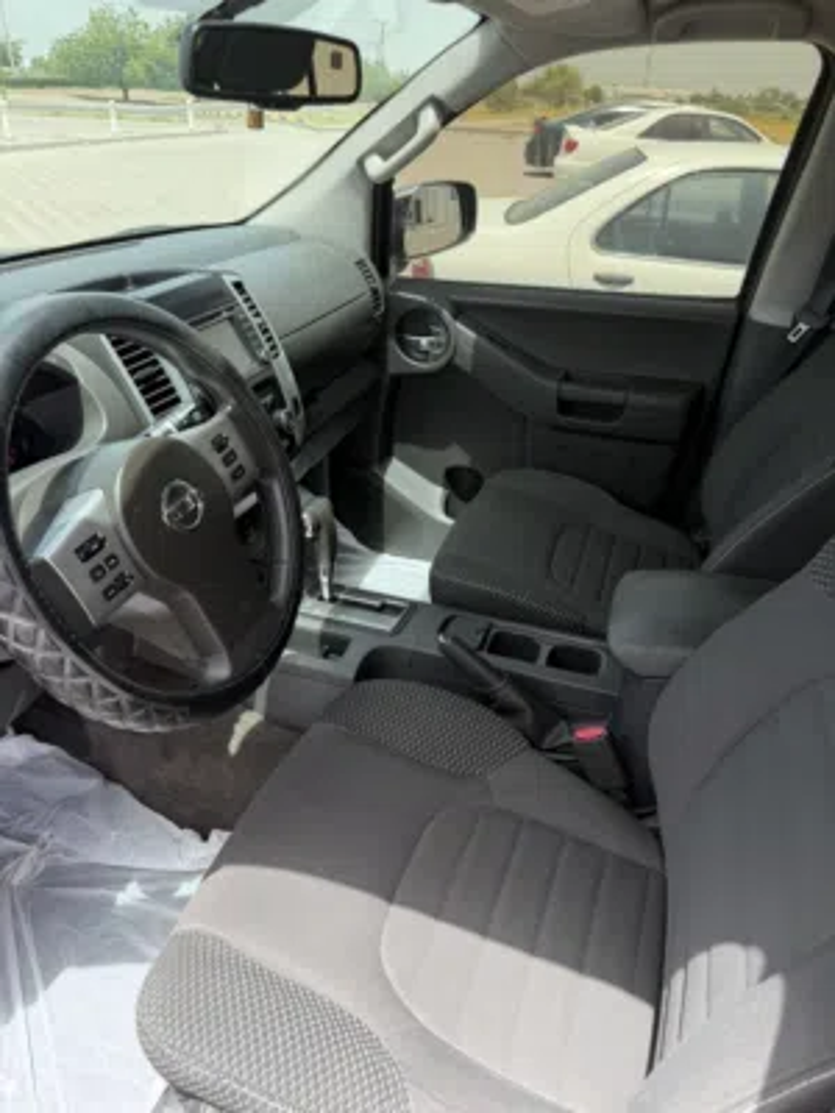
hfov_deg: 56.8
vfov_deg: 71.6
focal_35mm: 24
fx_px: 772
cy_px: 556
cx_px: 418
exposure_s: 1/931
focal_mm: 6.76
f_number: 1.78
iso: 80
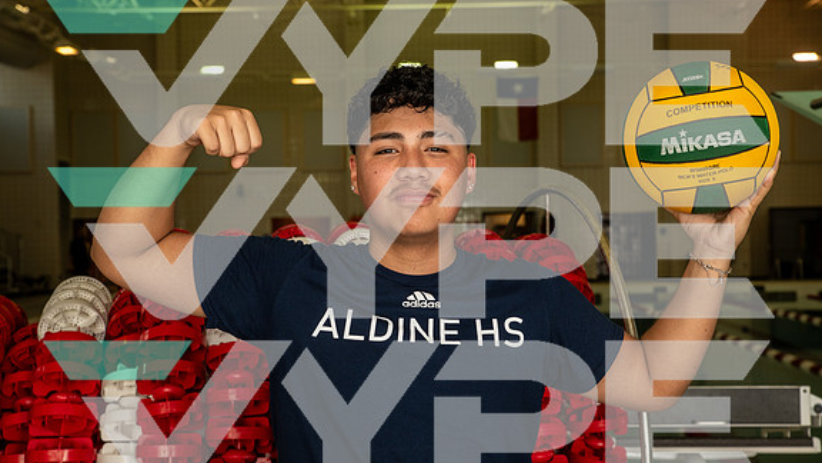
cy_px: 244
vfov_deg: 20.7
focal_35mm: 58
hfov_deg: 36.0
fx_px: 1264
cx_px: 411
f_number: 7.1
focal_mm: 55
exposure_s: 1/250
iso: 500
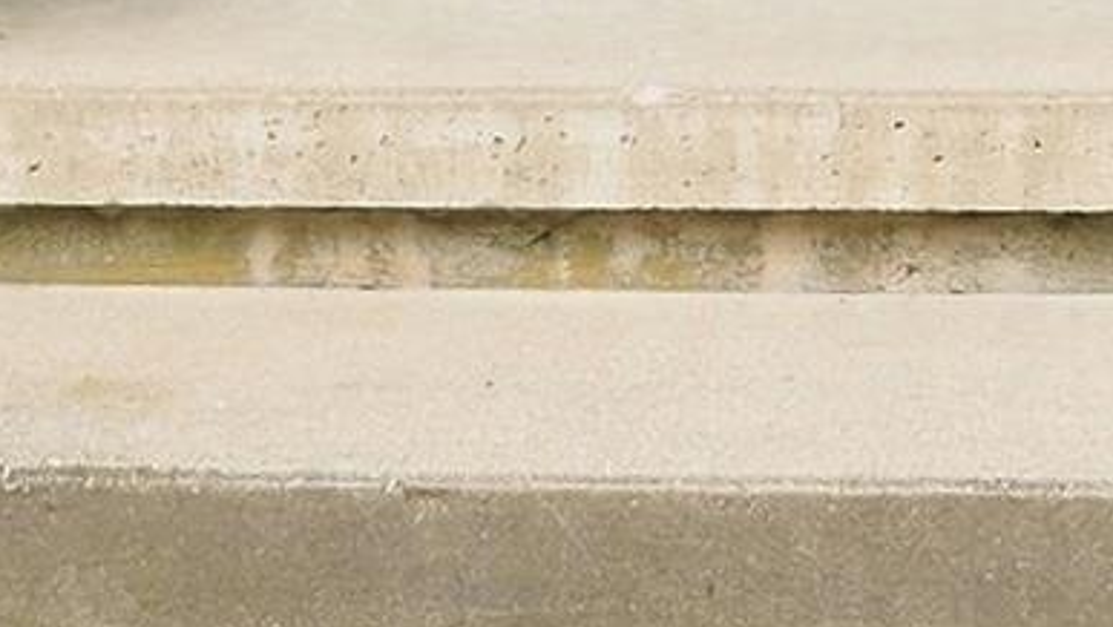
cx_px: 638
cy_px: -1359
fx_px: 5993
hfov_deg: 10.6
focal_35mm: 203
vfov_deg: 5.6
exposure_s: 1/160
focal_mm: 20
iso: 100
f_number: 4
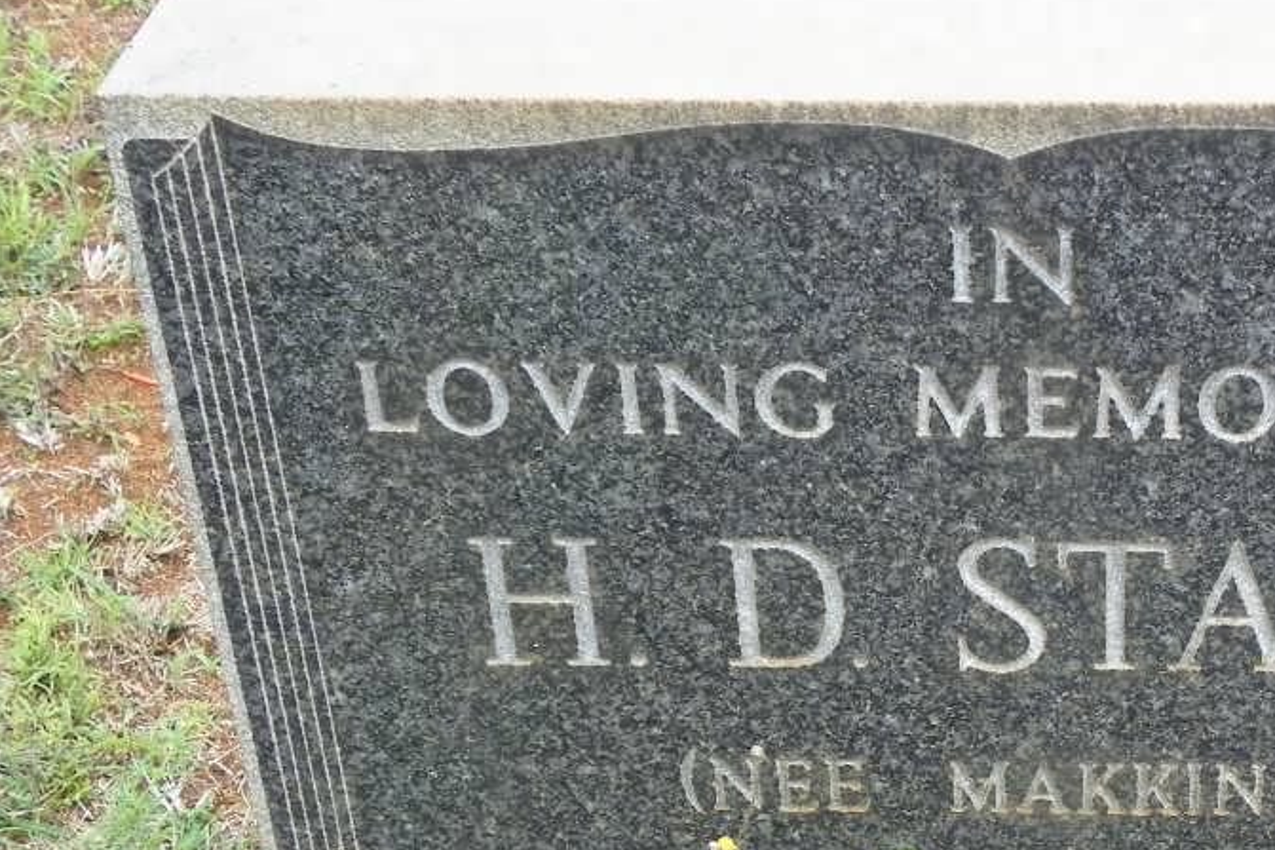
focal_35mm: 80
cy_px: 690
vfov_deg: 16.9
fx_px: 2832
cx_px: 1047
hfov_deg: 24.9
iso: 64
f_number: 3.2
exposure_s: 1/160
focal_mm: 7.6
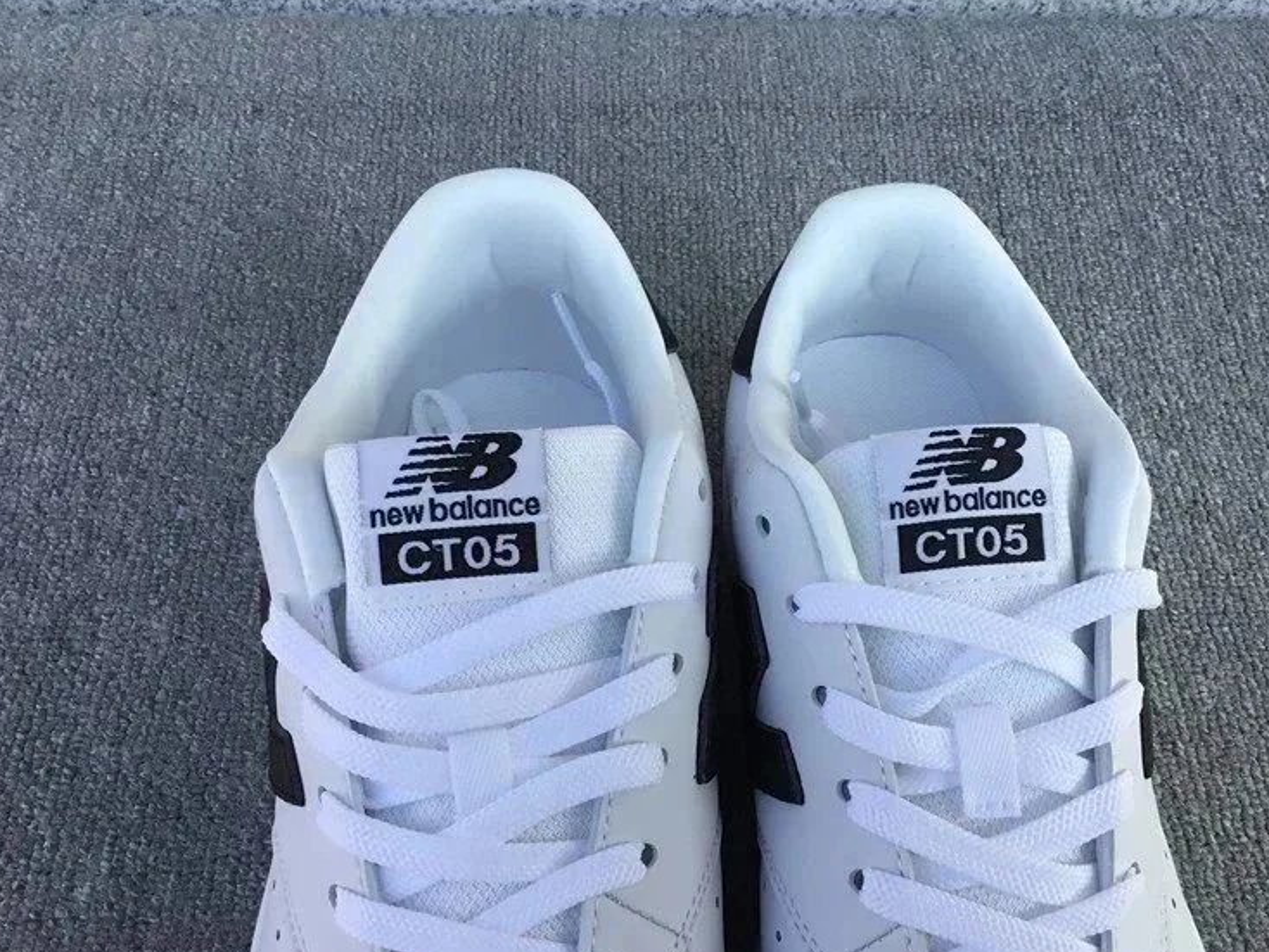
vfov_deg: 37.7
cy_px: 509
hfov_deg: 48.8
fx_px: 1394
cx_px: 723
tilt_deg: -54.9
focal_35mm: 38
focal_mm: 3.3
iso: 25
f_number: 2.4
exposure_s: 1/440
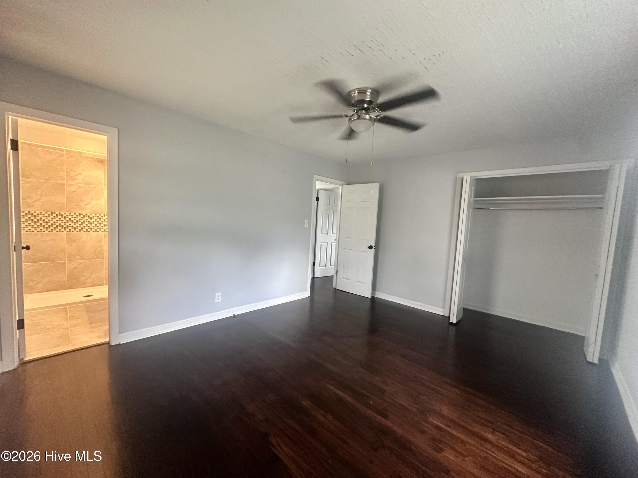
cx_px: 319
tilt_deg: -2.9
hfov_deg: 102.1
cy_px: 239
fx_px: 258
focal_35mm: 14
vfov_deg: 85.7
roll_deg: -2.9
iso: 500
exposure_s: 1/60
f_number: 2.2
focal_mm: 2.22
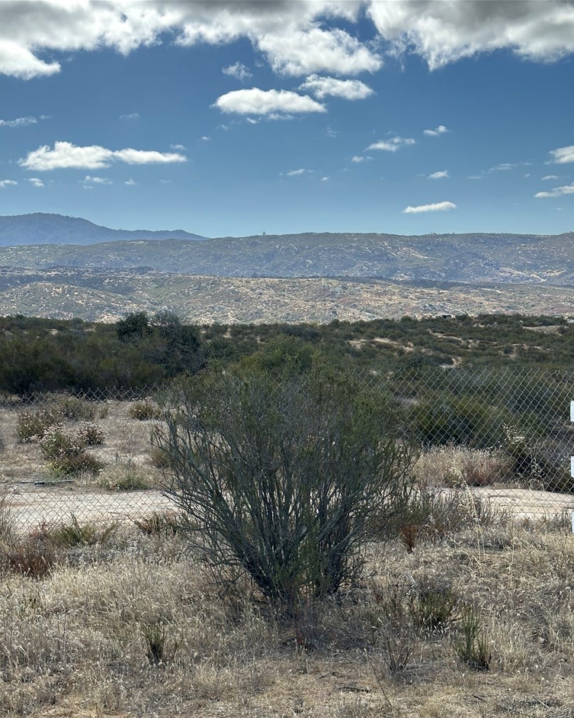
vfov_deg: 36.6
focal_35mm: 51
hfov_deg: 29.7
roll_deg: +3.1
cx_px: 285
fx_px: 1083
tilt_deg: -3.6
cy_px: 390
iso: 64
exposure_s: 1/2976
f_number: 1.78
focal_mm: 6.86
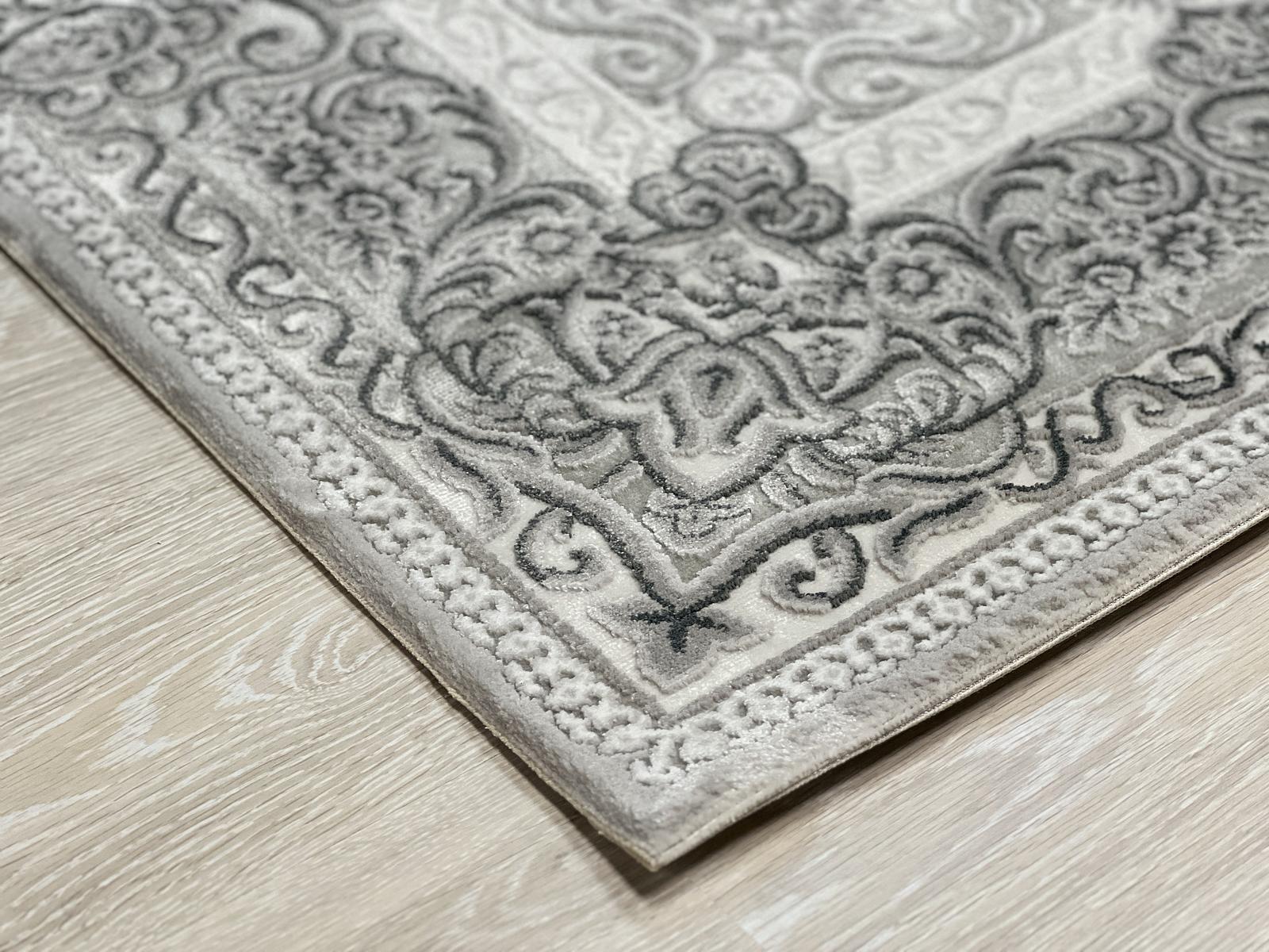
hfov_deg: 25.3
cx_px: 634
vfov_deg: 19.1
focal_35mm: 77
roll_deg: -2.1
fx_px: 2823
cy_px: 476
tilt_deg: -40.6
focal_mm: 9
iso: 200
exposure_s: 1/100
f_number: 2.8
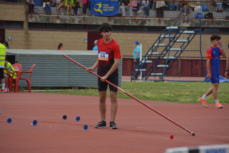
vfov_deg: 4.6
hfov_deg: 6.9
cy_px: 76
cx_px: 114
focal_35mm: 300
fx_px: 1908
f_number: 6.3
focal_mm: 200
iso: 400
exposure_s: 1/1000
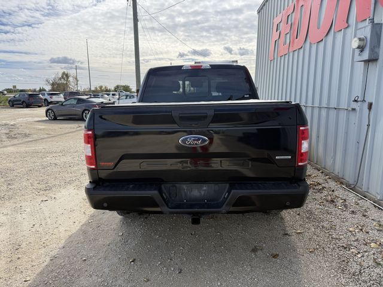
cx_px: 192
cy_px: 144
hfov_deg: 71.6
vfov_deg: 56.8
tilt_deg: -11.1
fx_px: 266
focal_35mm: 24
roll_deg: -0.5
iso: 100
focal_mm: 6.76
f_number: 1.78
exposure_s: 1/3953
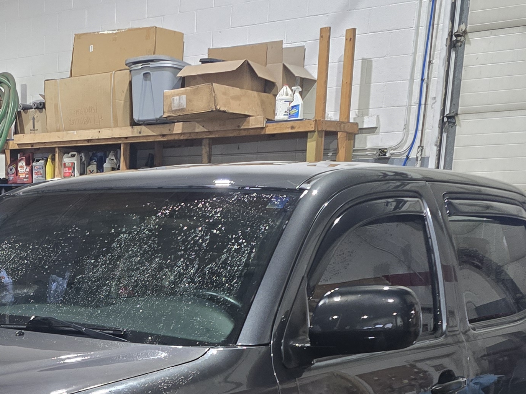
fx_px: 1018
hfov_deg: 28.3
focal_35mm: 67
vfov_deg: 20.5
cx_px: 97
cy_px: 474
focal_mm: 6.3
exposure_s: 1/120
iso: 400
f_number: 1.7
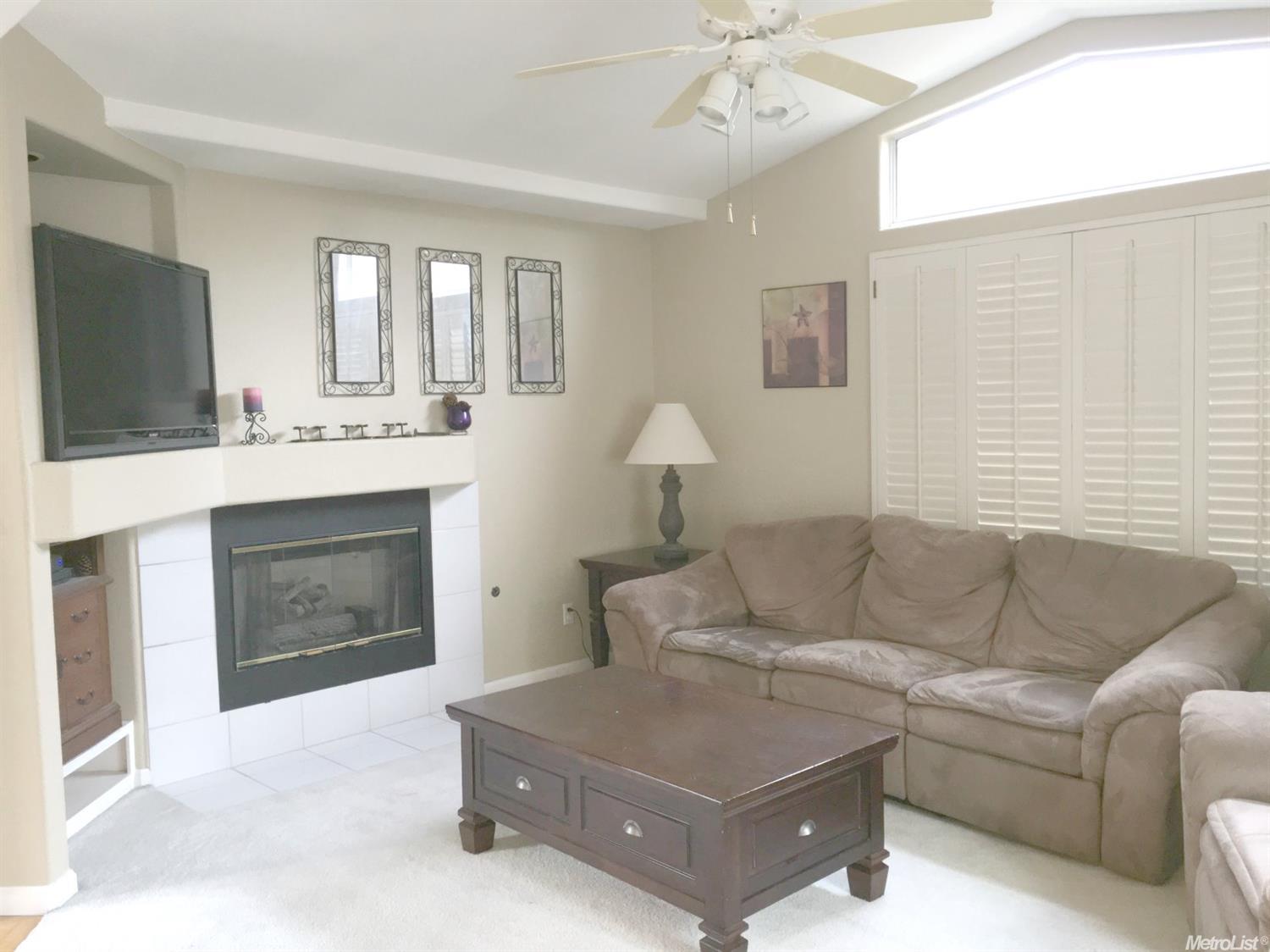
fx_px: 1064
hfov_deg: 61.7
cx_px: 635
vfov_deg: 48.2
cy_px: 476
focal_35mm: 29
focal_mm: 4.15
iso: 40
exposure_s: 1/30
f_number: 2.2
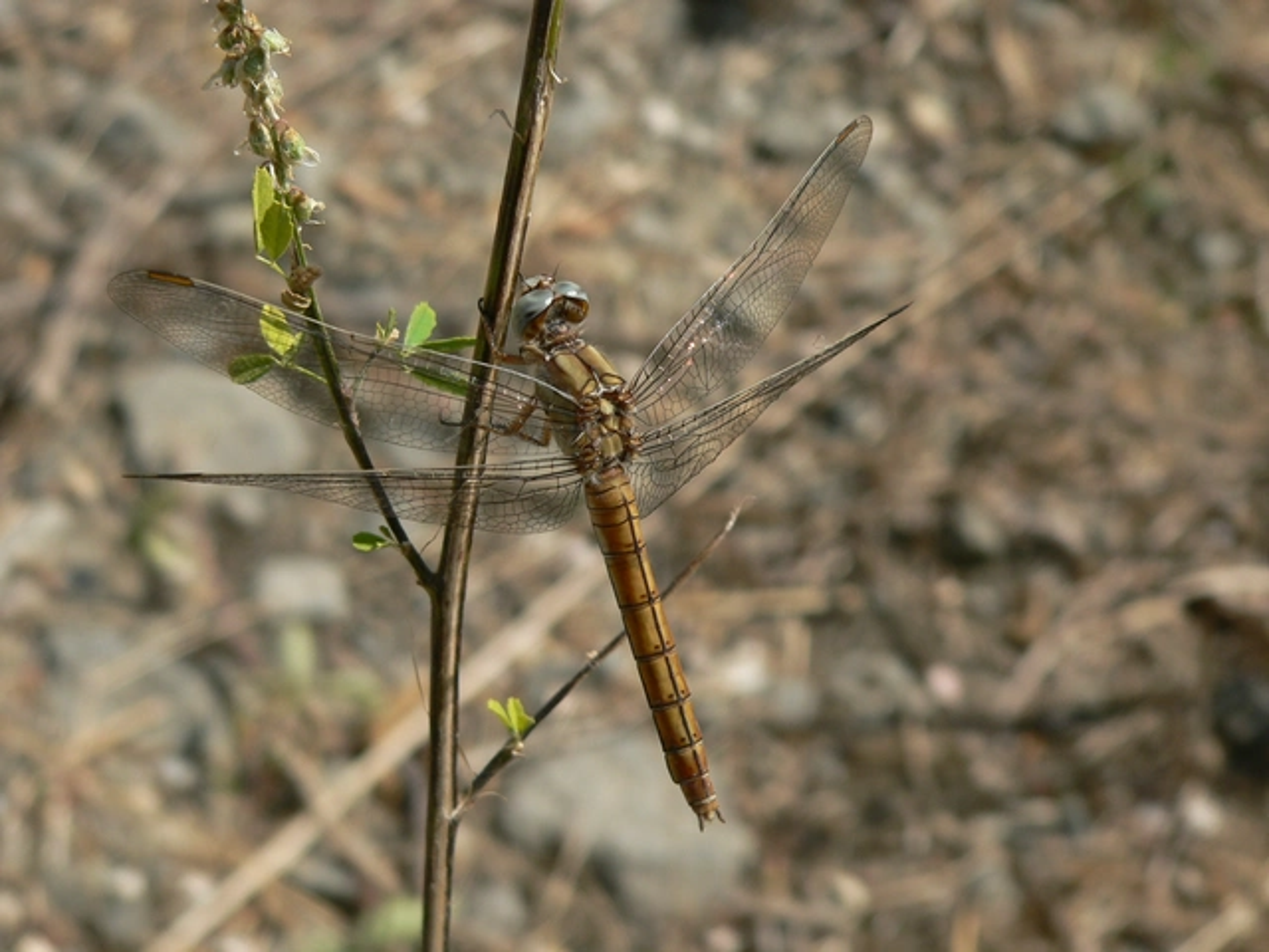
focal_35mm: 79
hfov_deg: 24.7
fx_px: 2896
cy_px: 476
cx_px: 634
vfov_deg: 18.7
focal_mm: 13.2
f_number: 4
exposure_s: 1/640
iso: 80
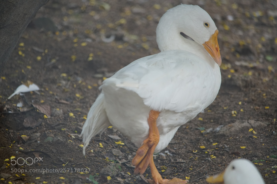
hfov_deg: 4.1
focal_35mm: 500
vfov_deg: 2.8
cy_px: 92
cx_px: 138
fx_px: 3847
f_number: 6.3
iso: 2000
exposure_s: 1/500
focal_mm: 500
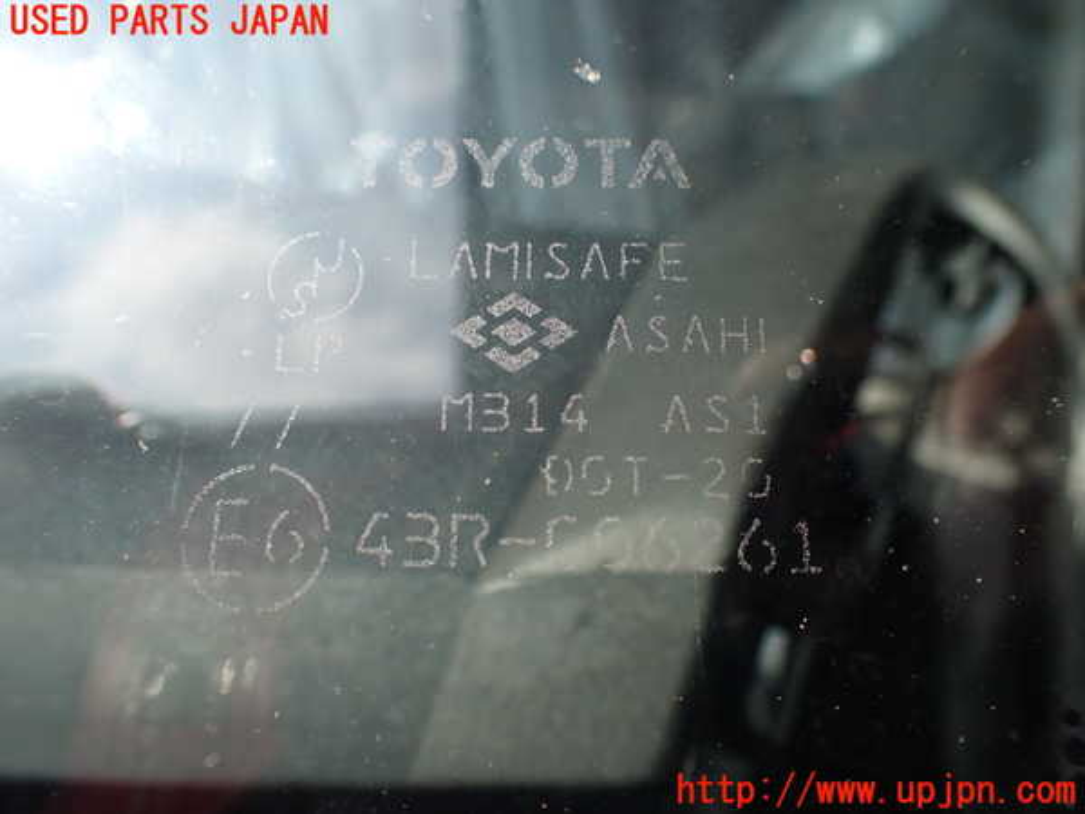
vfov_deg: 46.8
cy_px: 407
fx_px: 940
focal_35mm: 30
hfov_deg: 60.0
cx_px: 542
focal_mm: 5.4
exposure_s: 1/640
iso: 100
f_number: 3.2
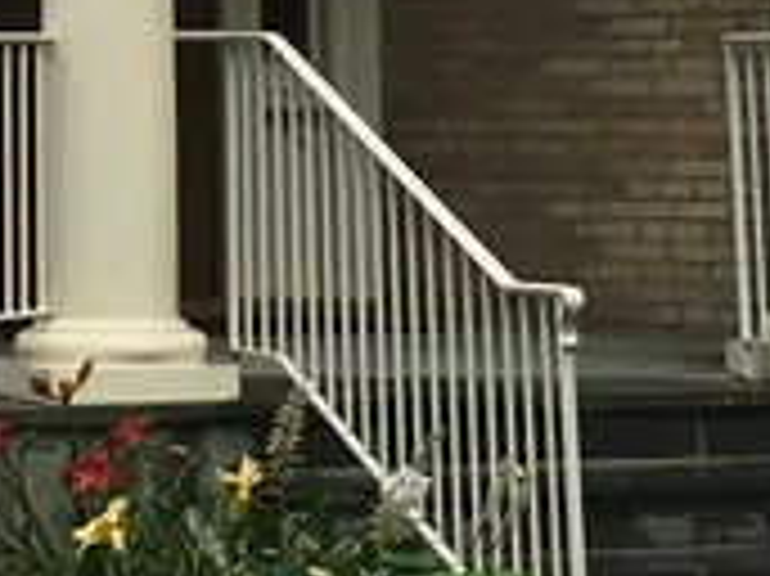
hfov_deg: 9.7
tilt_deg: +8.4
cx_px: 72
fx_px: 4535
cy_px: -558
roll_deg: +0.2
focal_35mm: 204
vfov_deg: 7.0
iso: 25
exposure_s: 1/699
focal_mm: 4.15
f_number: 2.2
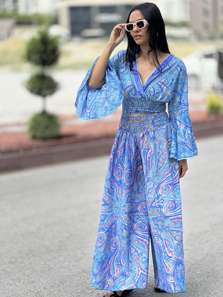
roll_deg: +2.0
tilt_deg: -8.8
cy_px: 148
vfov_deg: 25.3
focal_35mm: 77
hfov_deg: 19.1
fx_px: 661
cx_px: 112
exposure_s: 1/302
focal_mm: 9
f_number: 2.8
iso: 25
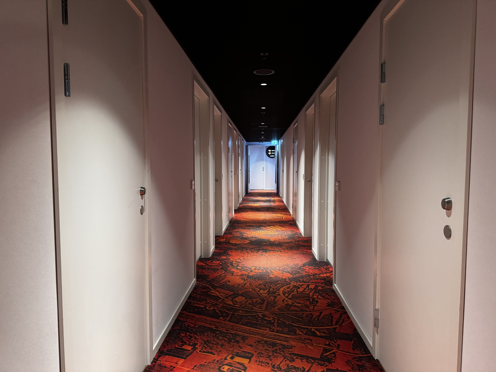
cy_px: 186
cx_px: 248
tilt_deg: -4.1
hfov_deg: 71.6
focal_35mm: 24
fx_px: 344
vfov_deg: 56.8
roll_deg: +0.1
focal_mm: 6.76
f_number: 1.78
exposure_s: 1/50
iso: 800
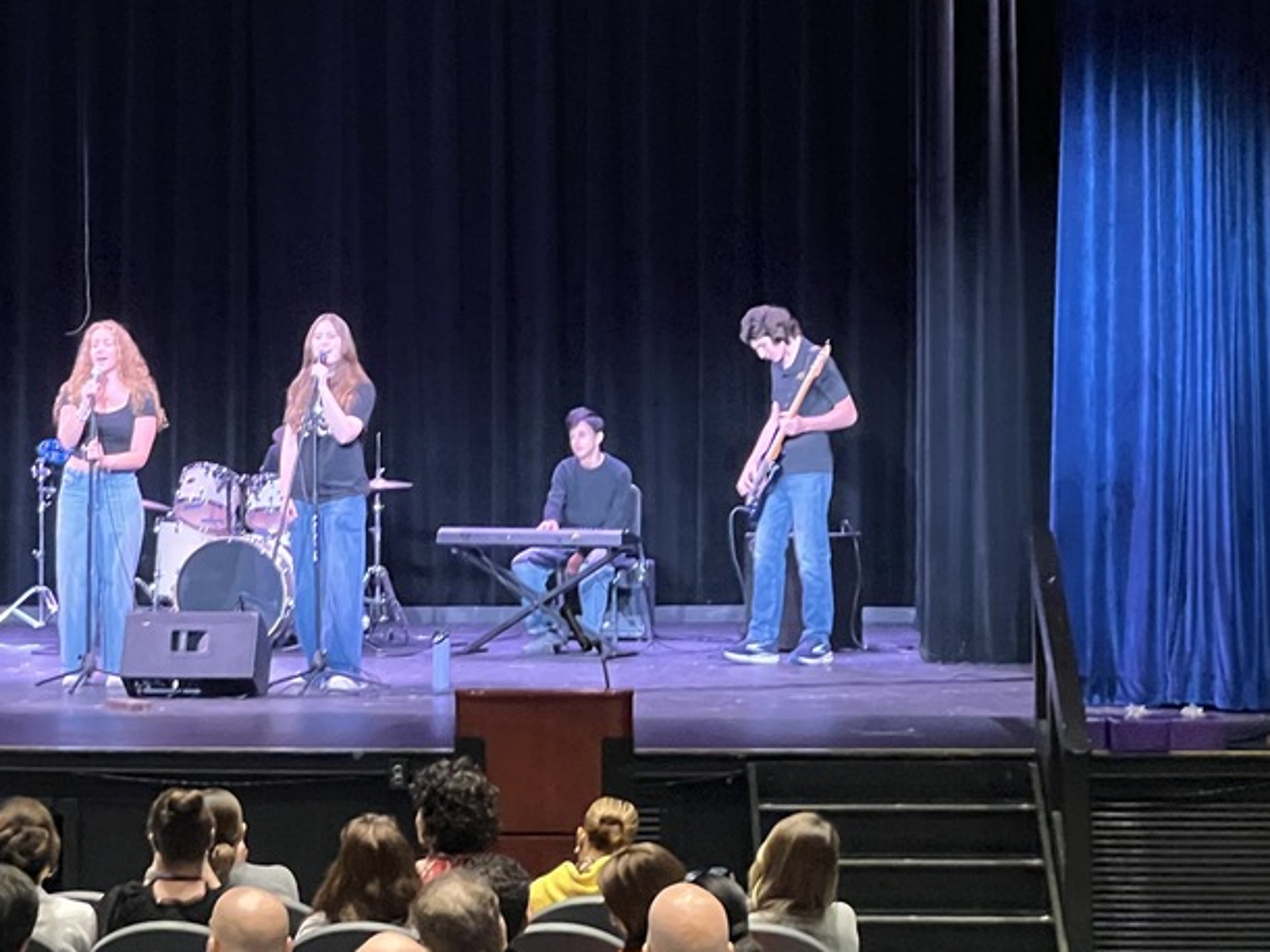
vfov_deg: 11.5
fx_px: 4732
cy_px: 351
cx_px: 291
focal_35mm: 129
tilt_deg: +0.2
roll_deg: +0.2
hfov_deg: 15.2
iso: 1250
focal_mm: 9
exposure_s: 1/30
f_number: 2.8
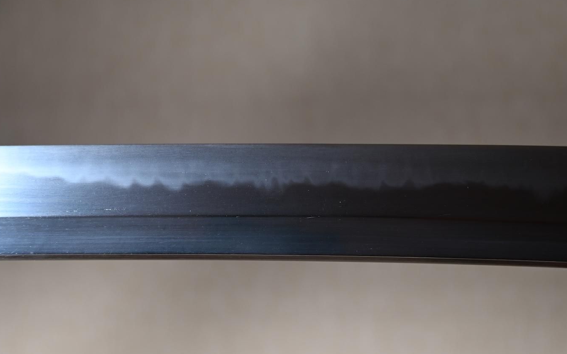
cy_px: 191
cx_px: 290
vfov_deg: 15.7
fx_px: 1283
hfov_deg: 24.9
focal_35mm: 83
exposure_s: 1/1.3
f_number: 4.8
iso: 110
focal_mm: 52
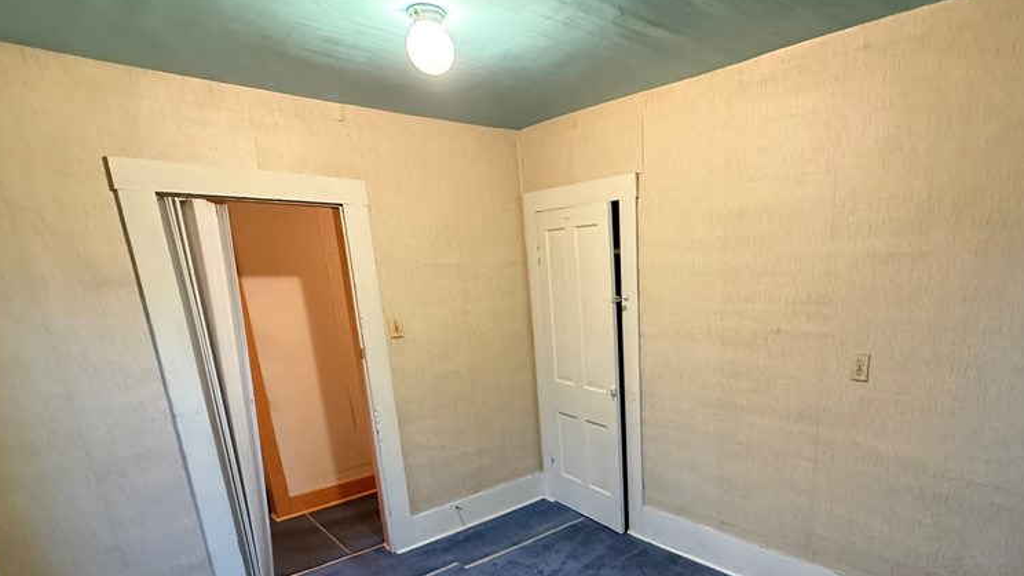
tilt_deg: -15.9
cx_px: 625
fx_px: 570
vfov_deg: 51.2
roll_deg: +2.2
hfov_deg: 82.6
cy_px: 434
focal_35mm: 21
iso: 640
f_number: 2.2
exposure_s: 1/60
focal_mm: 2.22
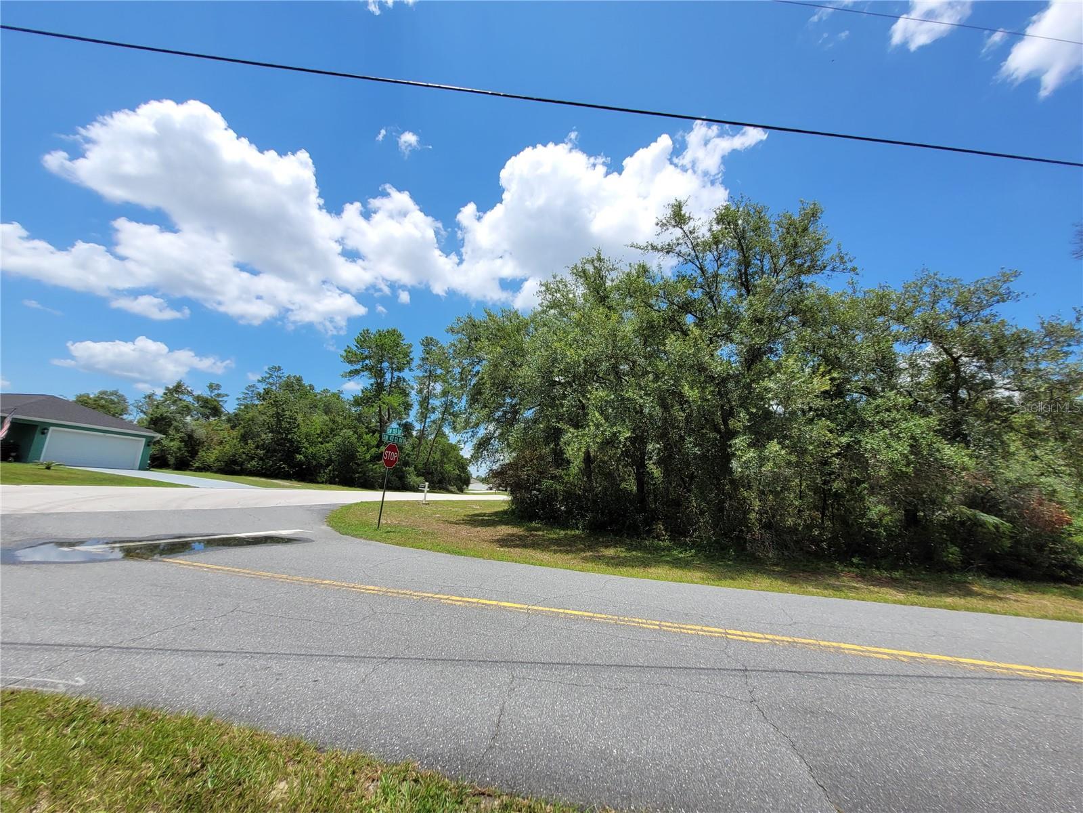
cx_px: 542
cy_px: 406
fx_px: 407
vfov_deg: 89.9
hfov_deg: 106.2
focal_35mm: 13
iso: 40
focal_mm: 1.74
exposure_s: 1/1723
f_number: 2.2
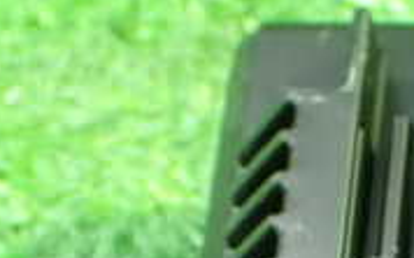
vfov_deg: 8.1
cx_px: 586
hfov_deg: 12.8
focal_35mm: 157
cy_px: 404
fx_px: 1770
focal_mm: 7.84
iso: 1600
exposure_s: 1/15
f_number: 2.9
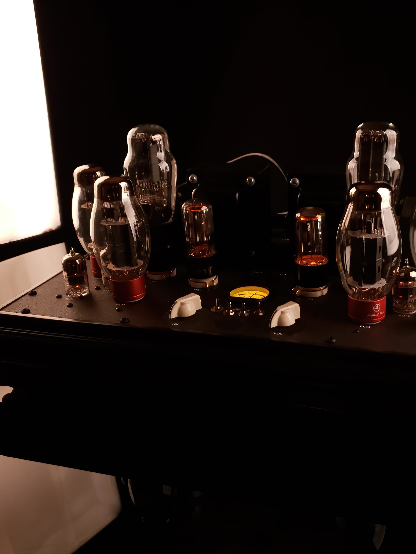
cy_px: 275
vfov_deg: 52.6
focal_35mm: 35
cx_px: 264
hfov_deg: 40.4
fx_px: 561
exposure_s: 1/15
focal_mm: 4.3
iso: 100
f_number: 1.5
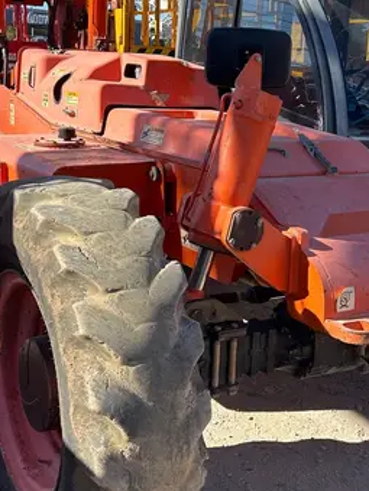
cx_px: 260
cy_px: 238
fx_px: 796
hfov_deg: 25.9
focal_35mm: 56
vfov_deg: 34.3
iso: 50
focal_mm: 5.7
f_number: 1.5
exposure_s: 1/2083
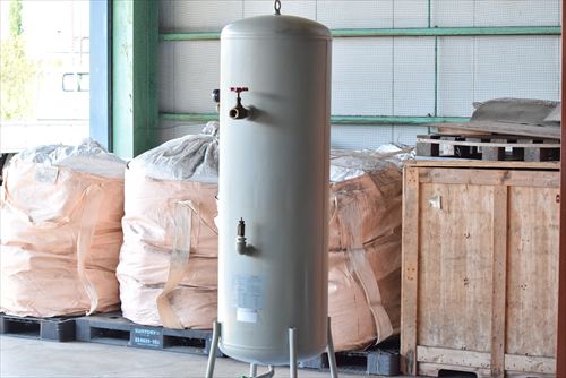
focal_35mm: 82
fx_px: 1298
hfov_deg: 24.6
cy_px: 189
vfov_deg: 16.6
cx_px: 283
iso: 1250
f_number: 6.3
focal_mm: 55
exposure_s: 1/400
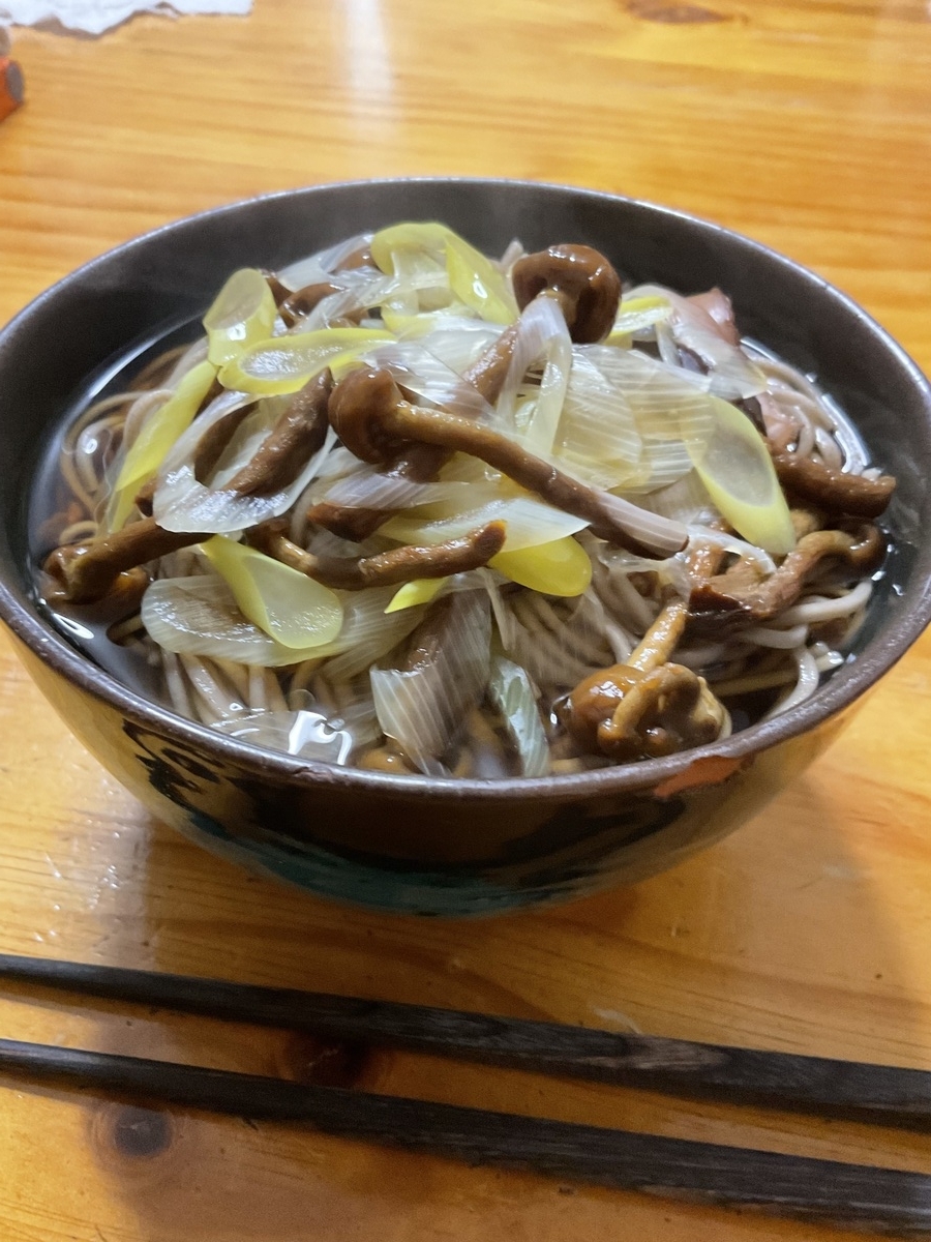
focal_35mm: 29
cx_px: 466
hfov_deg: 48.2
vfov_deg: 61.7
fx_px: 1040
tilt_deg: -45.9
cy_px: 621
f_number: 1.8
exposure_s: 1/33
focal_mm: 3
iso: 320
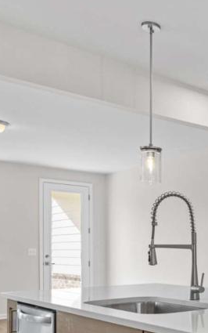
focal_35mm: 46
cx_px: 324
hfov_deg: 22.3
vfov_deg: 42.3
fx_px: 417
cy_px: 246
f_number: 6.3
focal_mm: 16
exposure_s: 1/80
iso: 1250
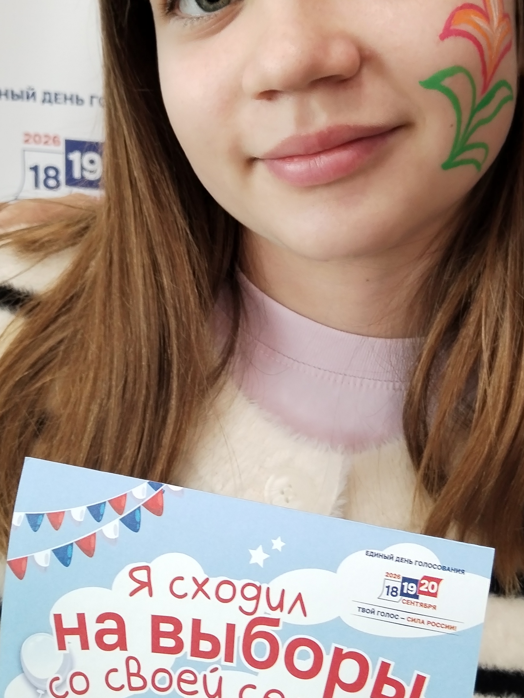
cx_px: 329
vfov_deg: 36.7
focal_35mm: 52
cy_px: 272
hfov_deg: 27.9
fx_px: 1050
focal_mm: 4.75
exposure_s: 1/50
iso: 372
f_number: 1.8
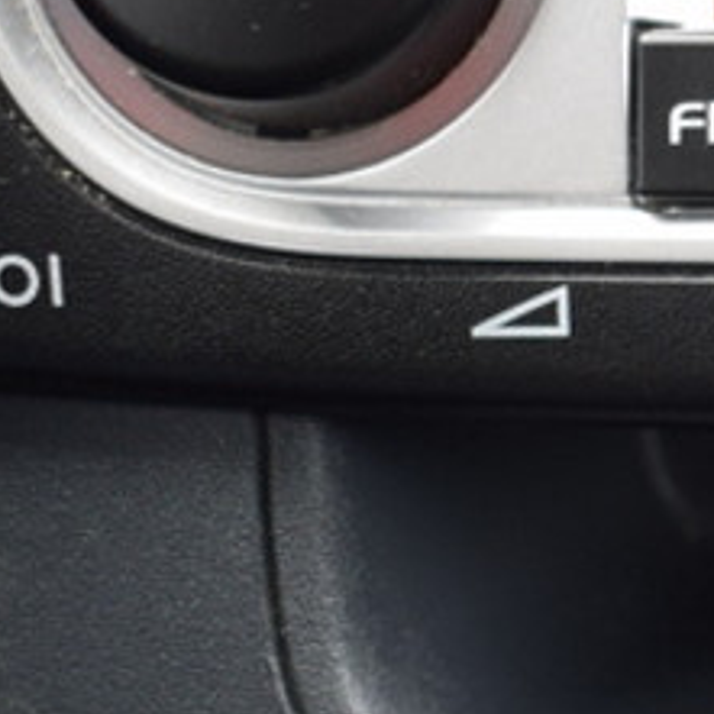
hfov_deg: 9.2
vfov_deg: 9.8
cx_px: 1470
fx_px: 4154
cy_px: 422
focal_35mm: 178
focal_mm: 22
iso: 400
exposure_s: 1/60
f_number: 4
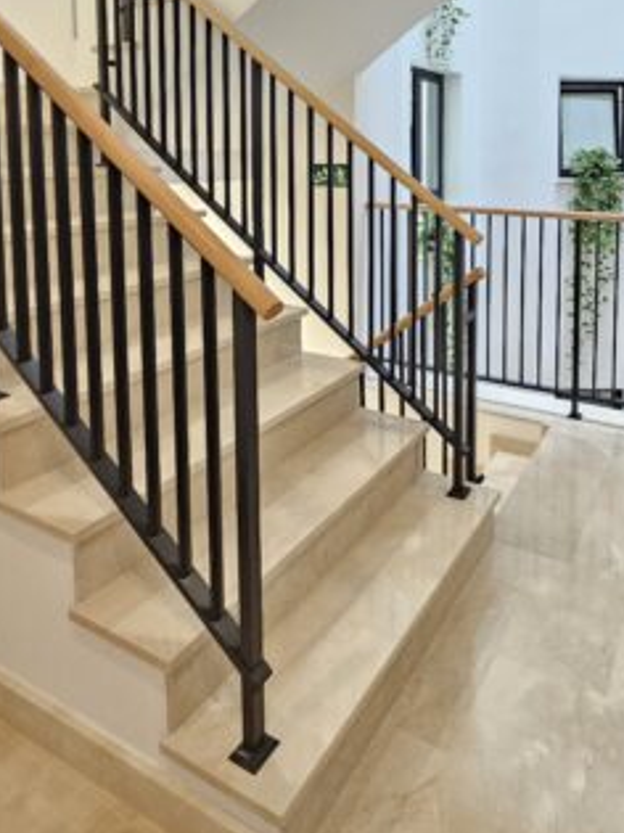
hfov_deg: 58.4
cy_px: 205
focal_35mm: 22
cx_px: 455
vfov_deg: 71.1
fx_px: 529
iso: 400
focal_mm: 2.2
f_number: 2.2
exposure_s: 1/33
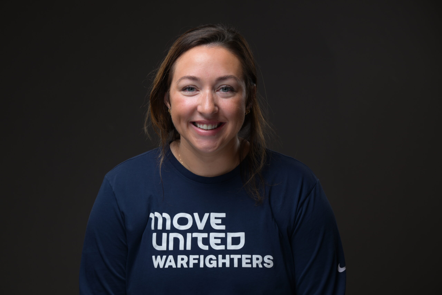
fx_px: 1265
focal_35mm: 103
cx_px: 221
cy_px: 148
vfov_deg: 13.3
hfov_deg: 19.8
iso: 64
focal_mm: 103
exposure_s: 1/200
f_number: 5.6
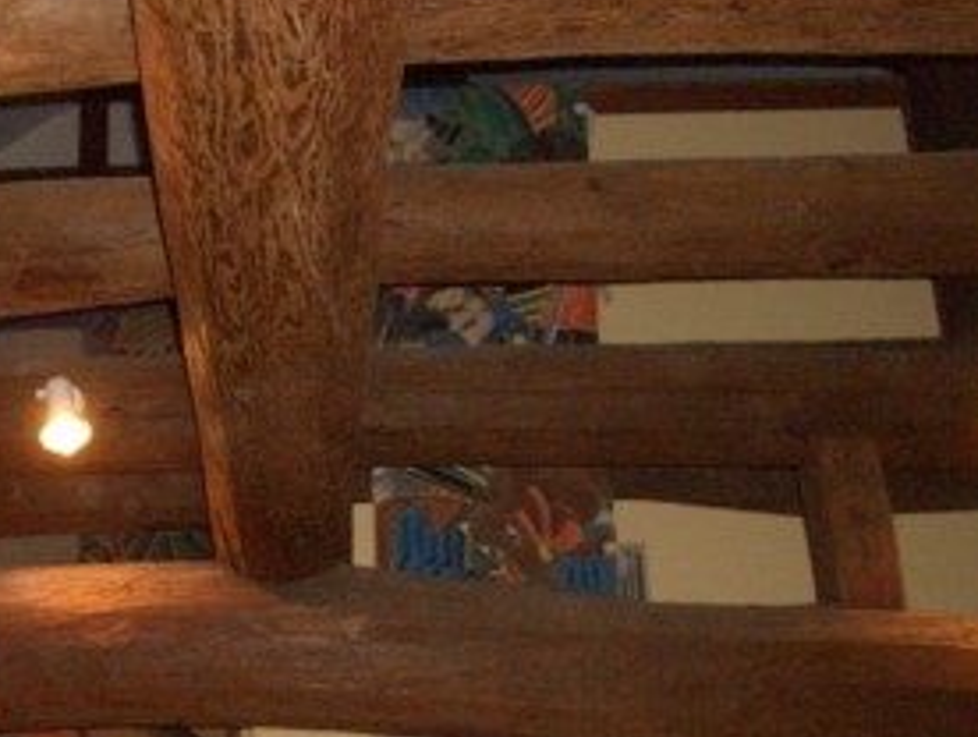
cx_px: 184
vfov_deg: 25.7
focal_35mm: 57
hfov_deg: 32.7
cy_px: 429
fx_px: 1613
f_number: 2.6
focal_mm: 5.8
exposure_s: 1/60
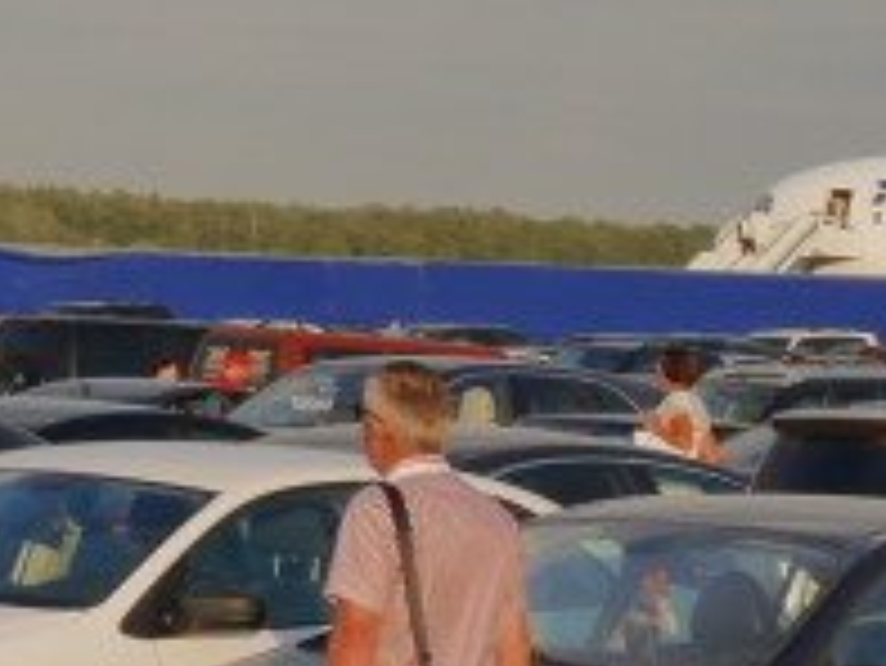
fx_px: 6121
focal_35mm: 239
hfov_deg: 7.8
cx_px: -1093
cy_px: -558
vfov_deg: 6.1
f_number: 10
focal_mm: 23
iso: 640
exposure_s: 1/320
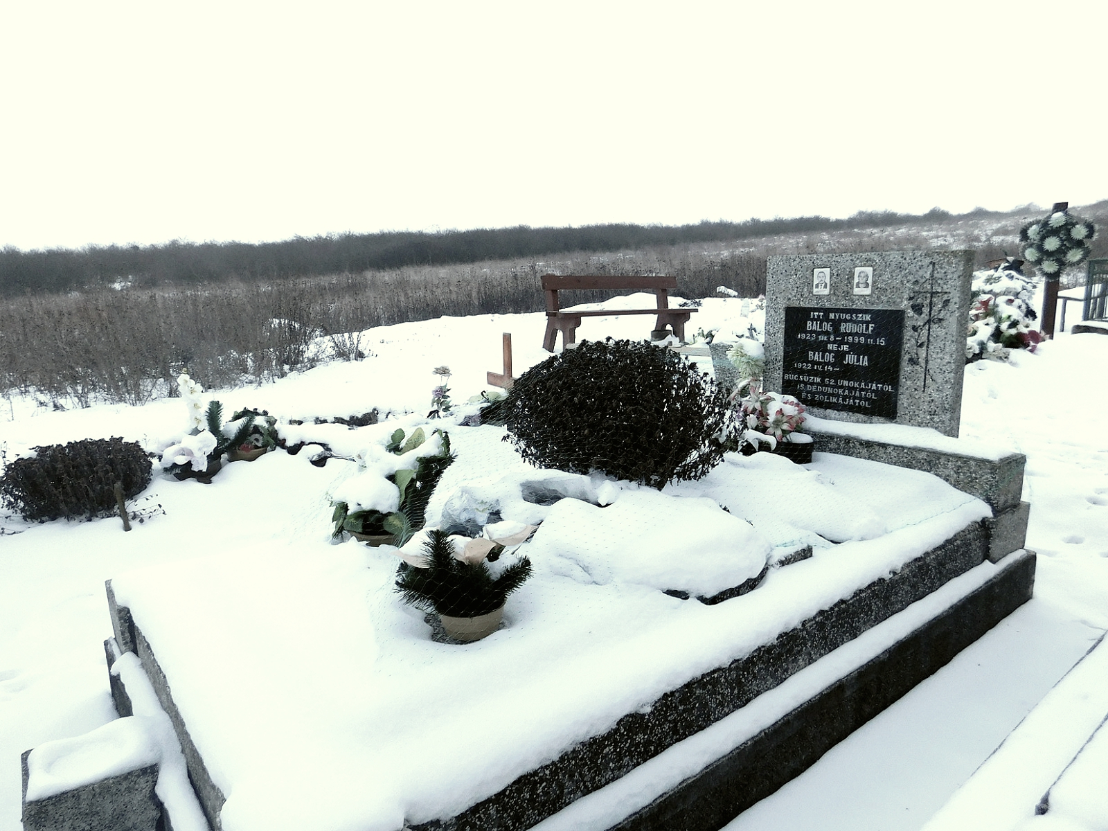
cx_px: 554
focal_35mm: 23
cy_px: 416
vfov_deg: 58.9
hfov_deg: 73.9
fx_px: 736
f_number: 3
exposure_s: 1/50
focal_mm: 4
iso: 125
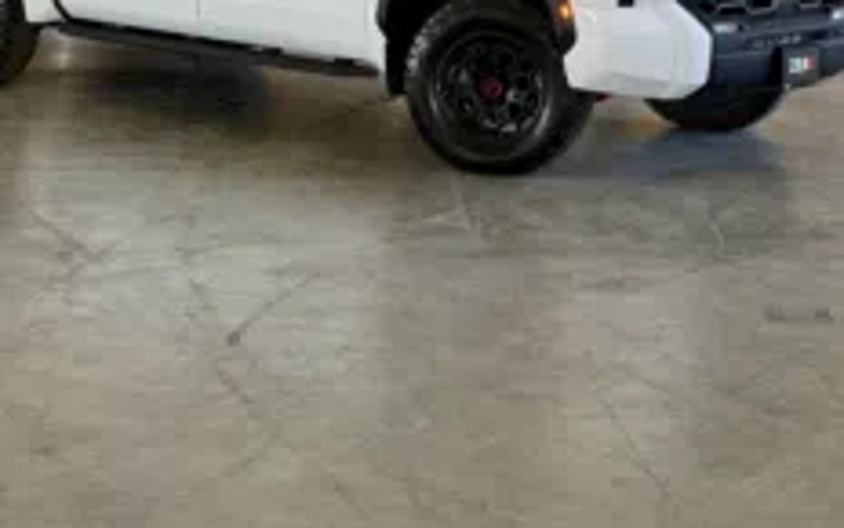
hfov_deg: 21.8
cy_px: -62
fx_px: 2185
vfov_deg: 13.5
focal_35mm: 95
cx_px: 371
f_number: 1.6
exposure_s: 1/122
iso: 40
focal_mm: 5.96
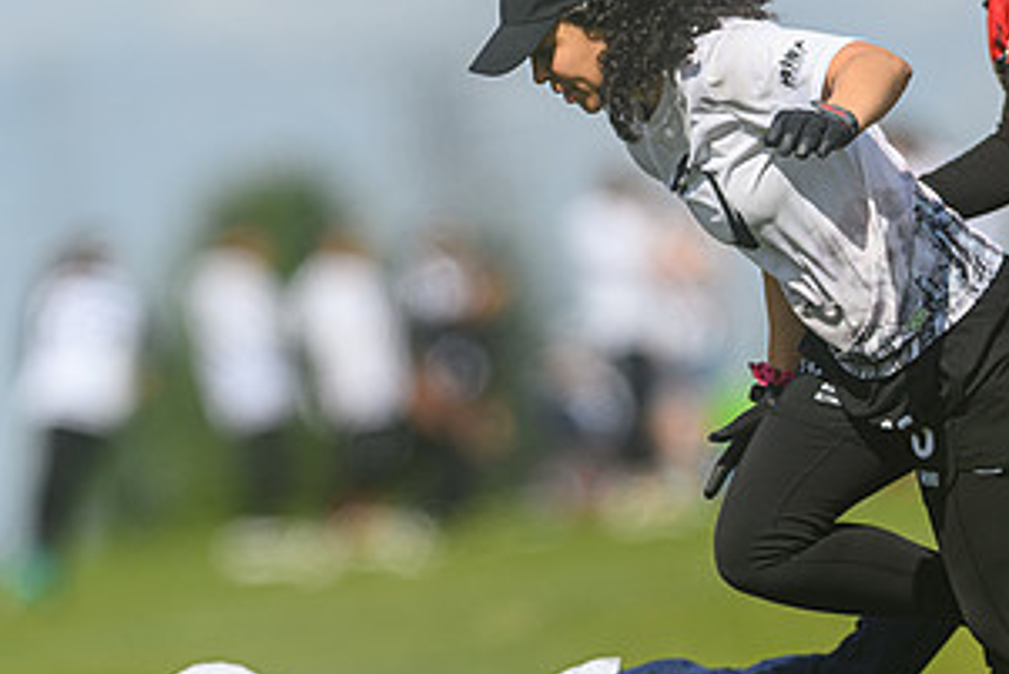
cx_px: 382
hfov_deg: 2.7
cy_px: 505
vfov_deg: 1.8
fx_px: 21619
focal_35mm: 771
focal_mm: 400
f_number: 3.2
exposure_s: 1/1600
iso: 100
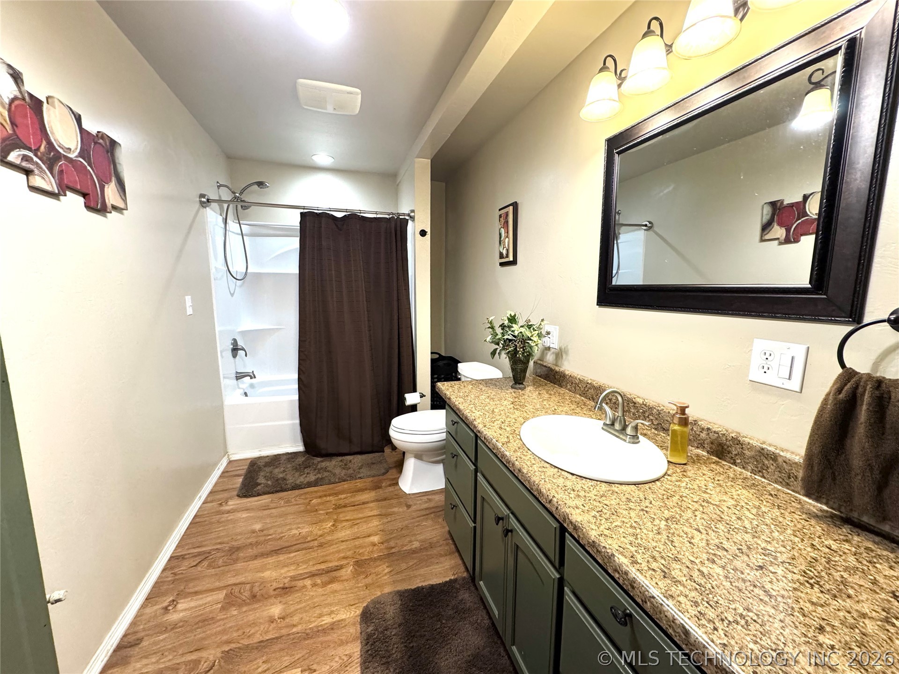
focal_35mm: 14
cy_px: 337
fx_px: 364
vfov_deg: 85.7
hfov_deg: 102.1
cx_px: 450
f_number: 2.2
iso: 320
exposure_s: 1/120
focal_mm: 2.22
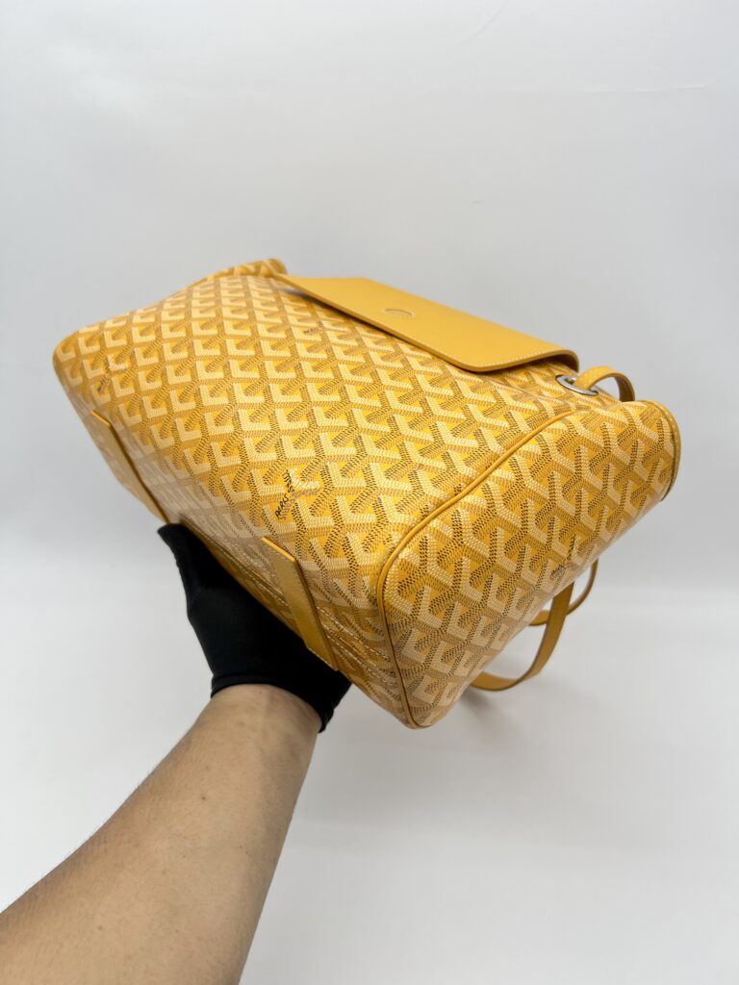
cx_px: 370
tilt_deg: -24.1
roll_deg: +0.1
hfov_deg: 53.1
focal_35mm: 26
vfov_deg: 67.3
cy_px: 492
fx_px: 740
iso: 32
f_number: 1.5
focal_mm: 5.7
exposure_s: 1/118
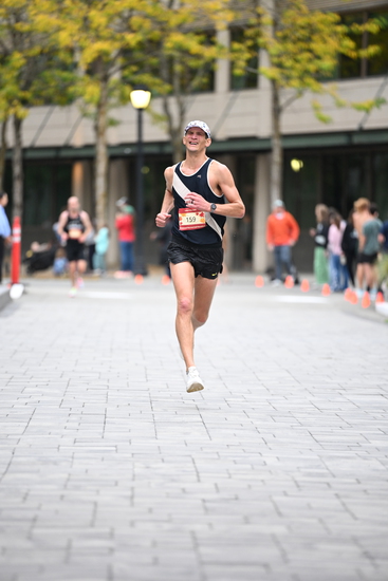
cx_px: 194
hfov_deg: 6.9
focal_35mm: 200
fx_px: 3231
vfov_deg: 10.3
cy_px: 290
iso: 1600
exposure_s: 1/800
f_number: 2.8
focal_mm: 200
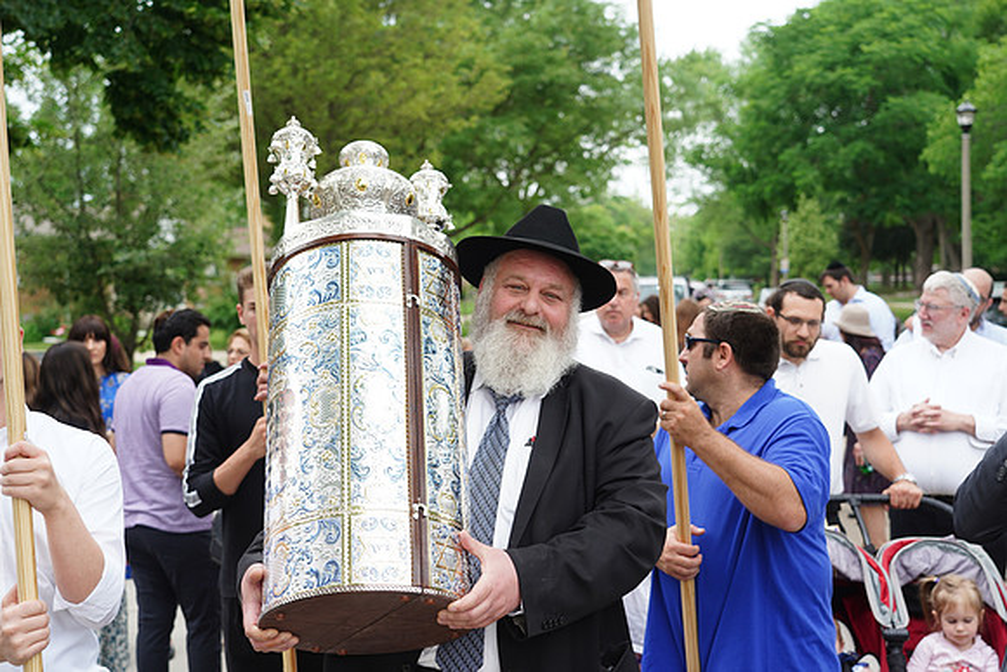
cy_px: 336
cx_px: 504
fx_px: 1287
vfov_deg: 29.3
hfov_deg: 42.7
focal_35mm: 46
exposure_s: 1/250
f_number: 4.5
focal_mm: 46
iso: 200
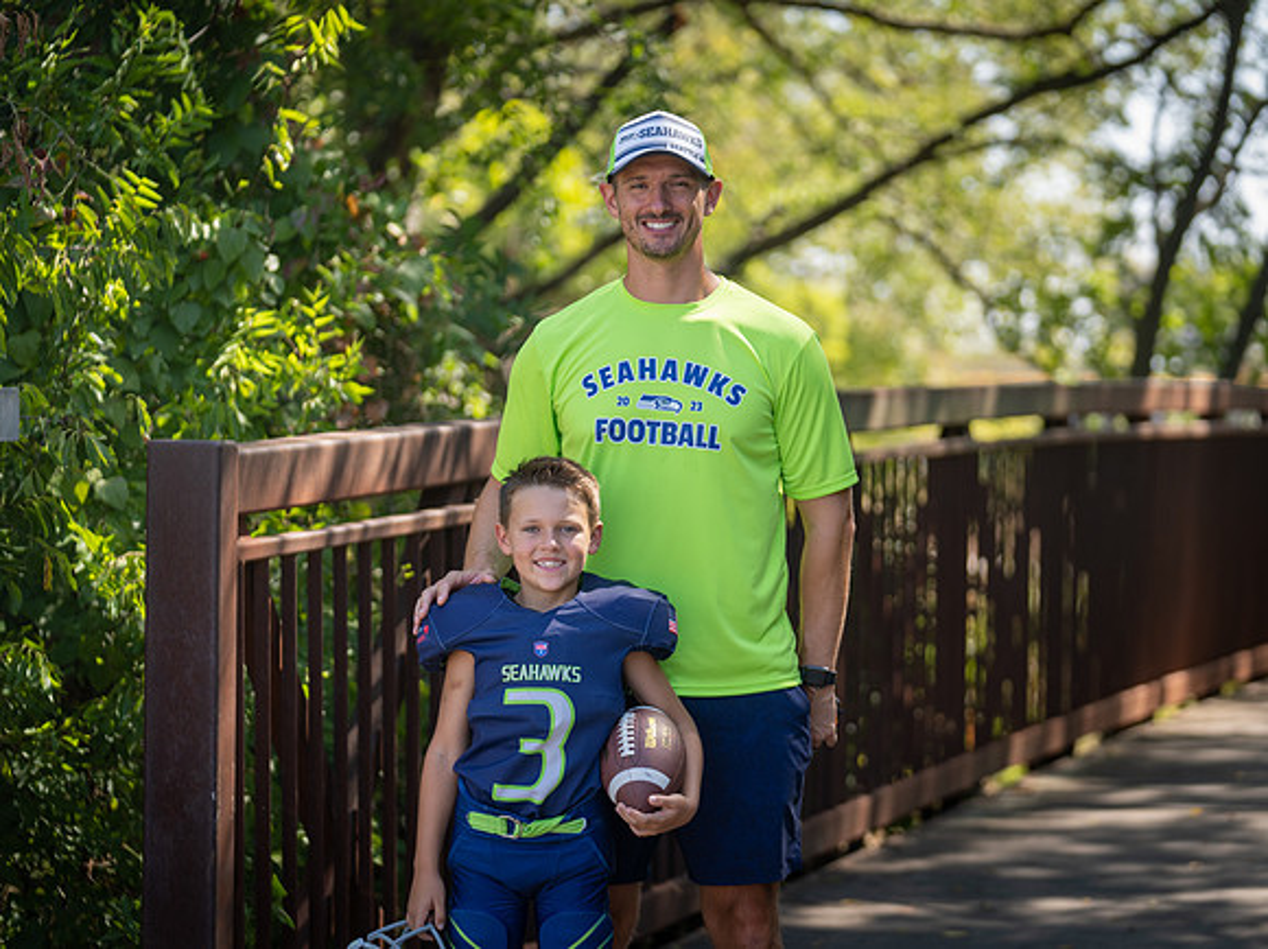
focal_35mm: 118
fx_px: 4311
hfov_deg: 16.7
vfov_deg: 12.6
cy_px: 474
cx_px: 712
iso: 100
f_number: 2.8
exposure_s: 1/320
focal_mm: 108
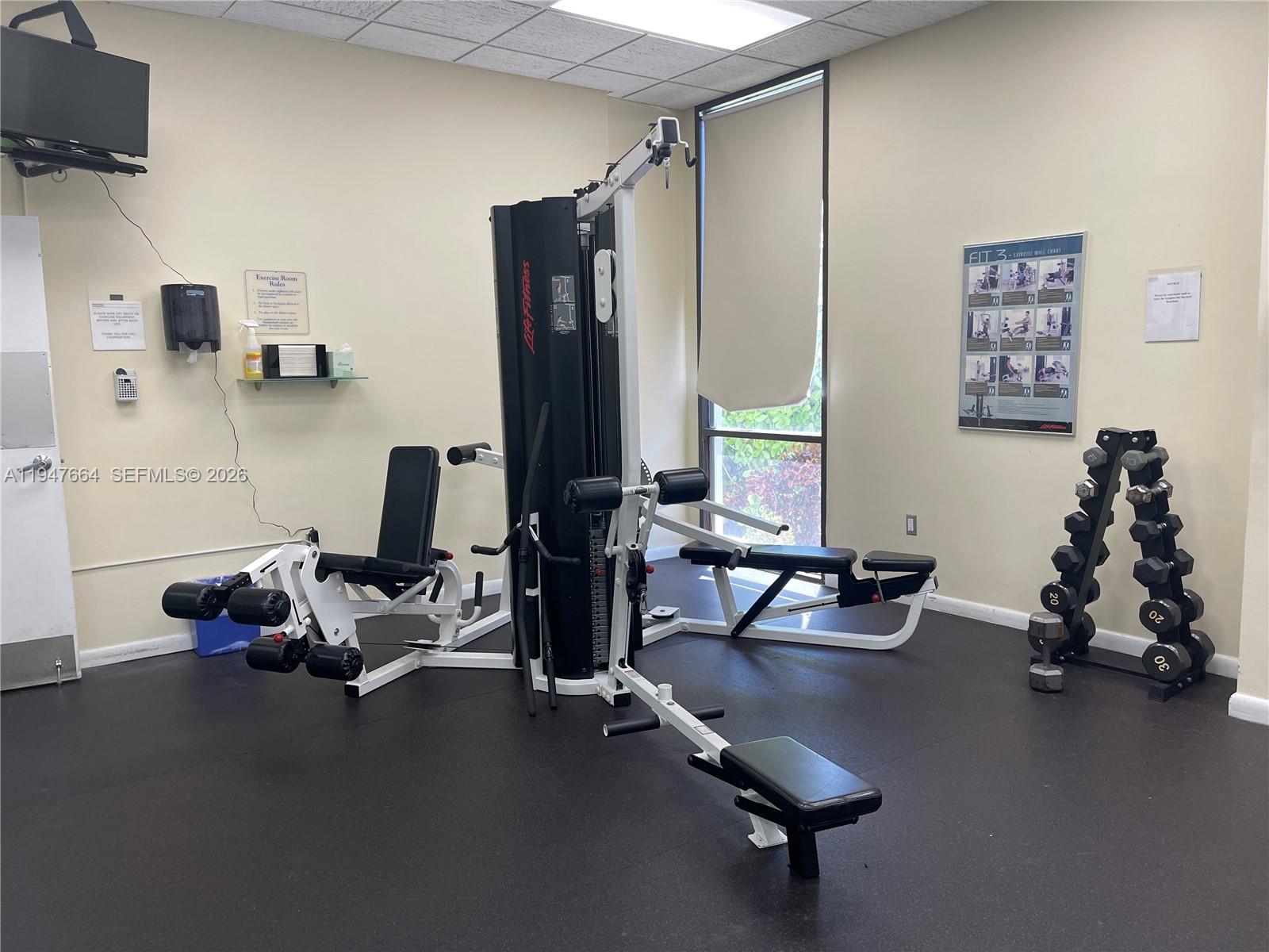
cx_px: 634
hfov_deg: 67.3
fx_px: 953
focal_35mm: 26
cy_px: 476
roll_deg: +1.0
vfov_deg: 53.1
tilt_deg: -6.9
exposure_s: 1/120
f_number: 1.6
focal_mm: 5.1
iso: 125
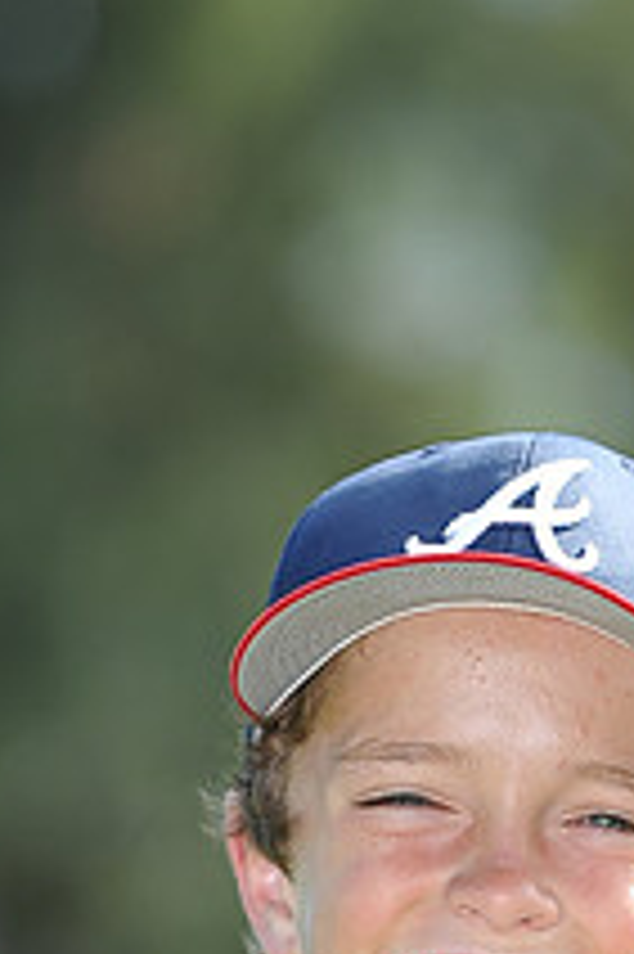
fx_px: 14499
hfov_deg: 2.5
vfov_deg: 3.8
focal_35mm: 548
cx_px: 310
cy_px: 1102
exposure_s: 1/640
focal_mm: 200
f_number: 4.5
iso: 200
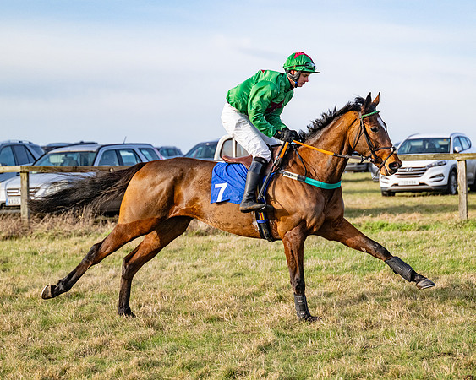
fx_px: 1763
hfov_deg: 15.4
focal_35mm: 125
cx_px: 280
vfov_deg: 12.3
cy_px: 186
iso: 800
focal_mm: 99
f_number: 4
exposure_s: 1/6400
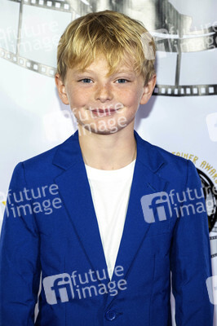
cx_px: 108
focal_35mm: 100
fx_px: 906
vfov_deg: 20.4
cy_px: 163
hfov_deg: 13.7
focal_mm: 100
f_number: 5.6
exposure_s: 1/200
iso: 800
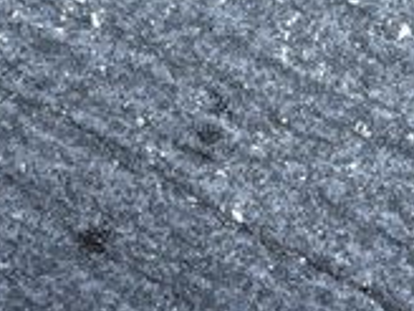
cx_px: 187
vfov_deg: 13.0
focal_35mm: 114
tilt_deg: -53.0
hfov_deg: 17.3
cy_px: 124
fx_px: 1363
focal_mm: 5.96
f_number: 1.6
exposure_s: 1/253
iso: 64
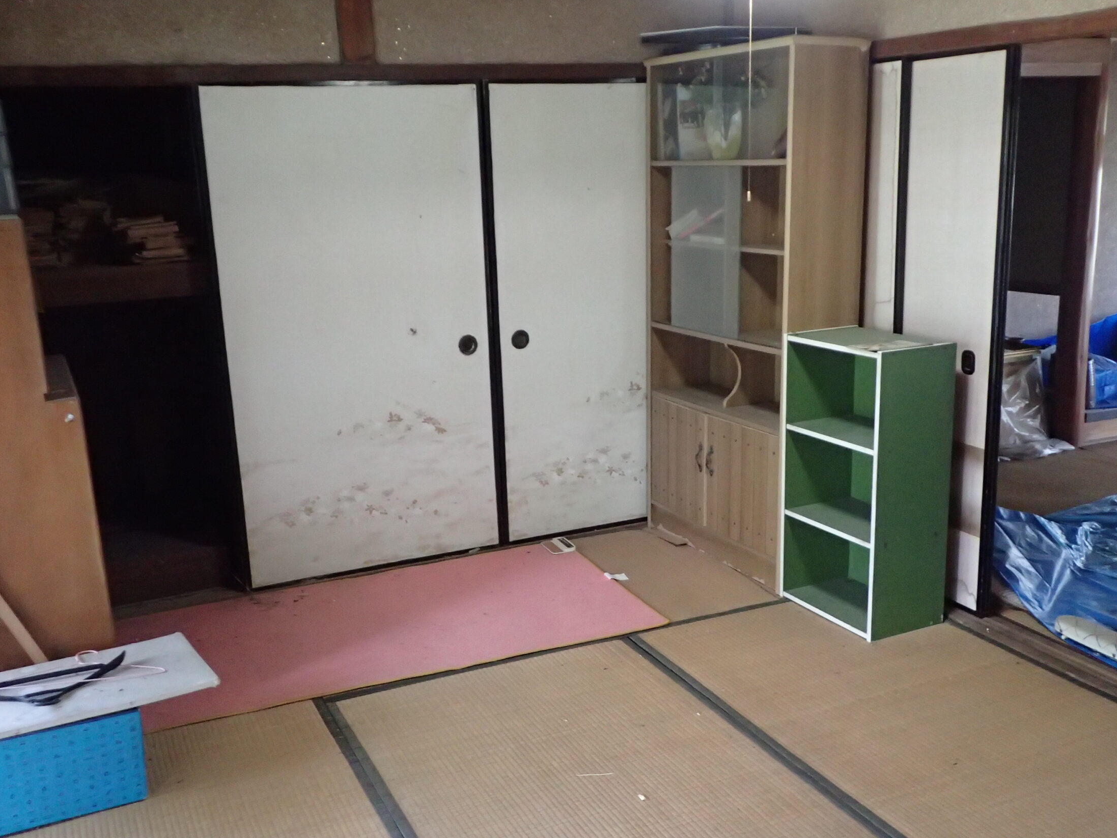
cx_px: 570
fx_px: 1130
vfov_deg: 40.7
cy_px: 439
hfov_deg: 52.6
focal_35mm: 35
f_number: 2.3
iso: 800
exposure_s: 1/50
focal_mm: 5.5
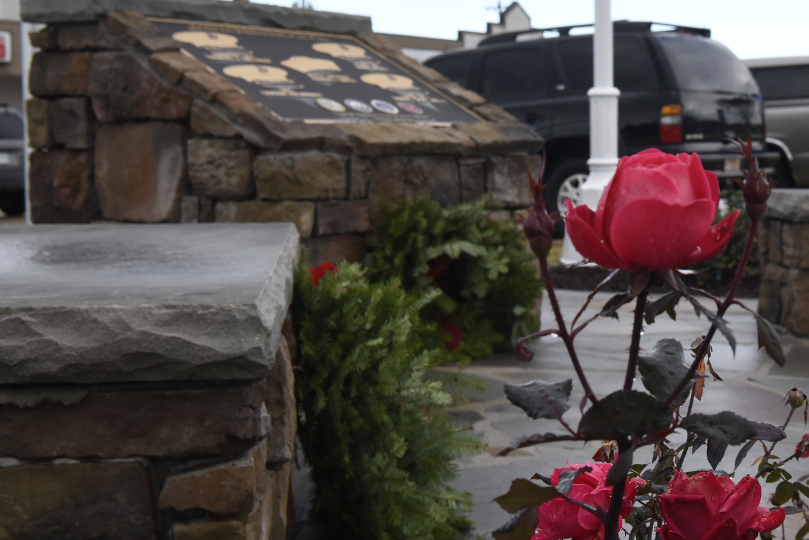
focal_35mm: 67
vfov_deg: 20.3
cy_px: 214
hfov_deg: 29.2
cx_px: 671
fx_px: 1506
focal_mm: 38
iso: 1250
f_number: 13
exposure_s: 1/400
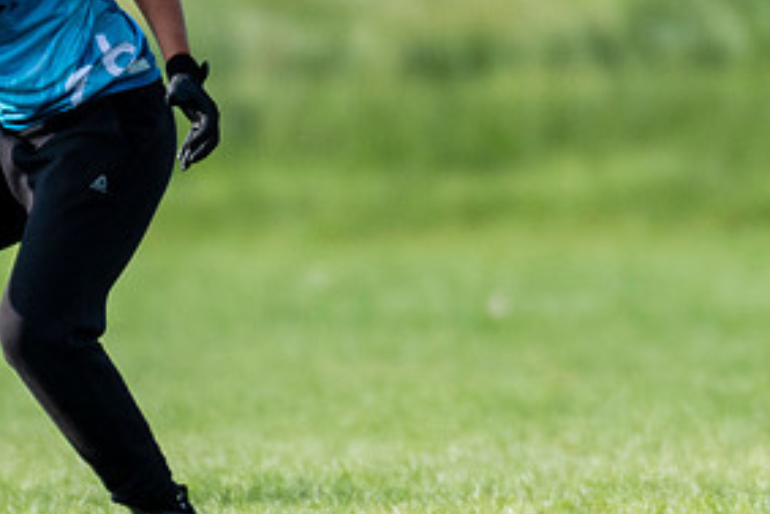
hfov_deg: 1.0
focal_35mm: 2161
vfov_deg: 0.6
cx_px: 155
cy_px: 179
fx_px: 46243
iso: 500
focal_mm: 400
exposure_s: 1/1600
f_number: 4
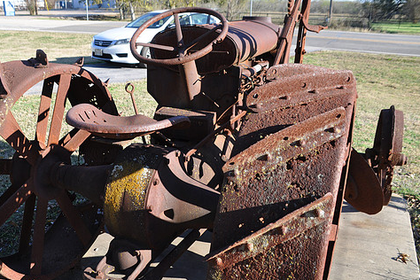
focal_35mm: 33
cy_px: 141
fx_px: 385
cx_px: 170
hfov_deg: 56.8
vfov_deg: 40.0
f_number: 6.3
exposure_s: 1/160
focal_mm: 18
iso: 200
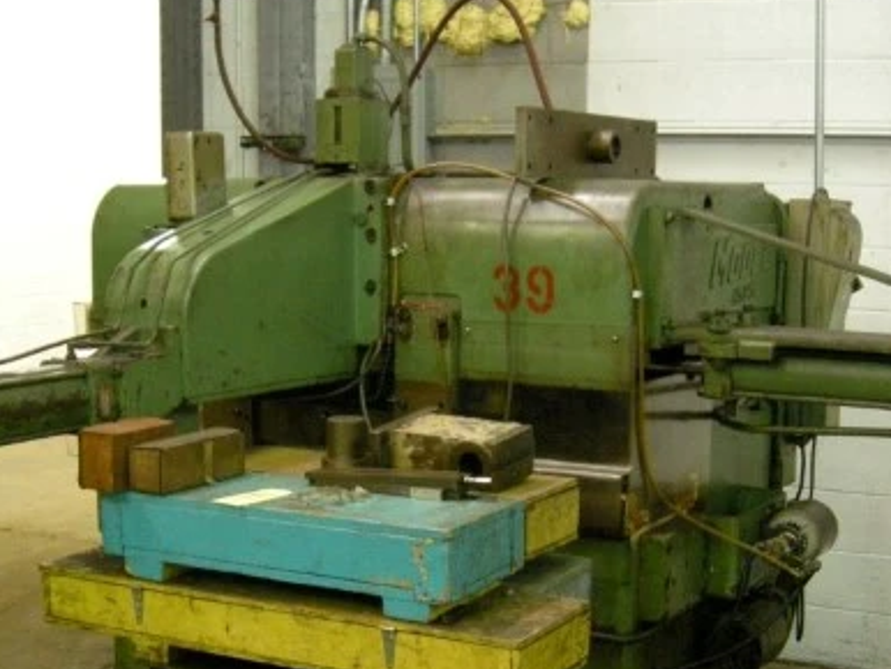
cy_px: 538
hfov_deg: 33.2
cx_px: 436
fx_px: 1494
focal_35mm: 58
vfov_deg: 24.8
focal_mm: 7.5
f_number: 2.7
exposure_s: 1/8
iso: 439
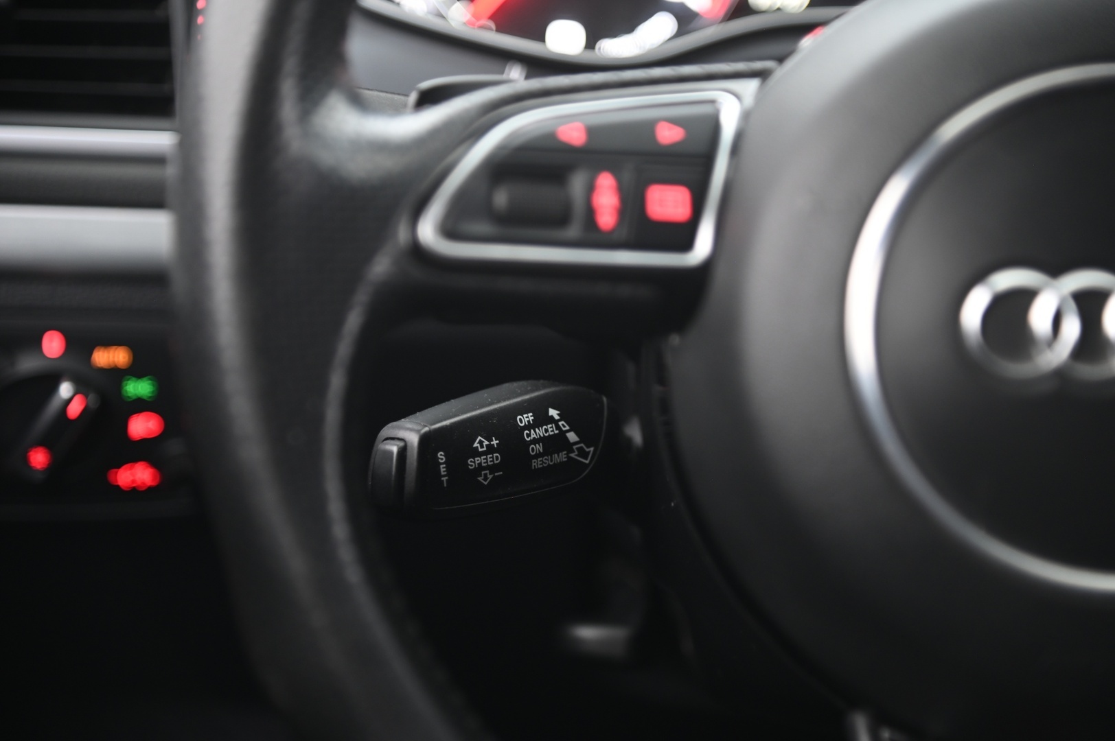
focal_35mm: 105
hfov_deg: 19.5
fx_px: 3249
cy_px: 370
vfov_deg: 13.0
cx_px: 558
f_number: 4
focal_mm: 105
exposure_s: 1/3
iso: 1000
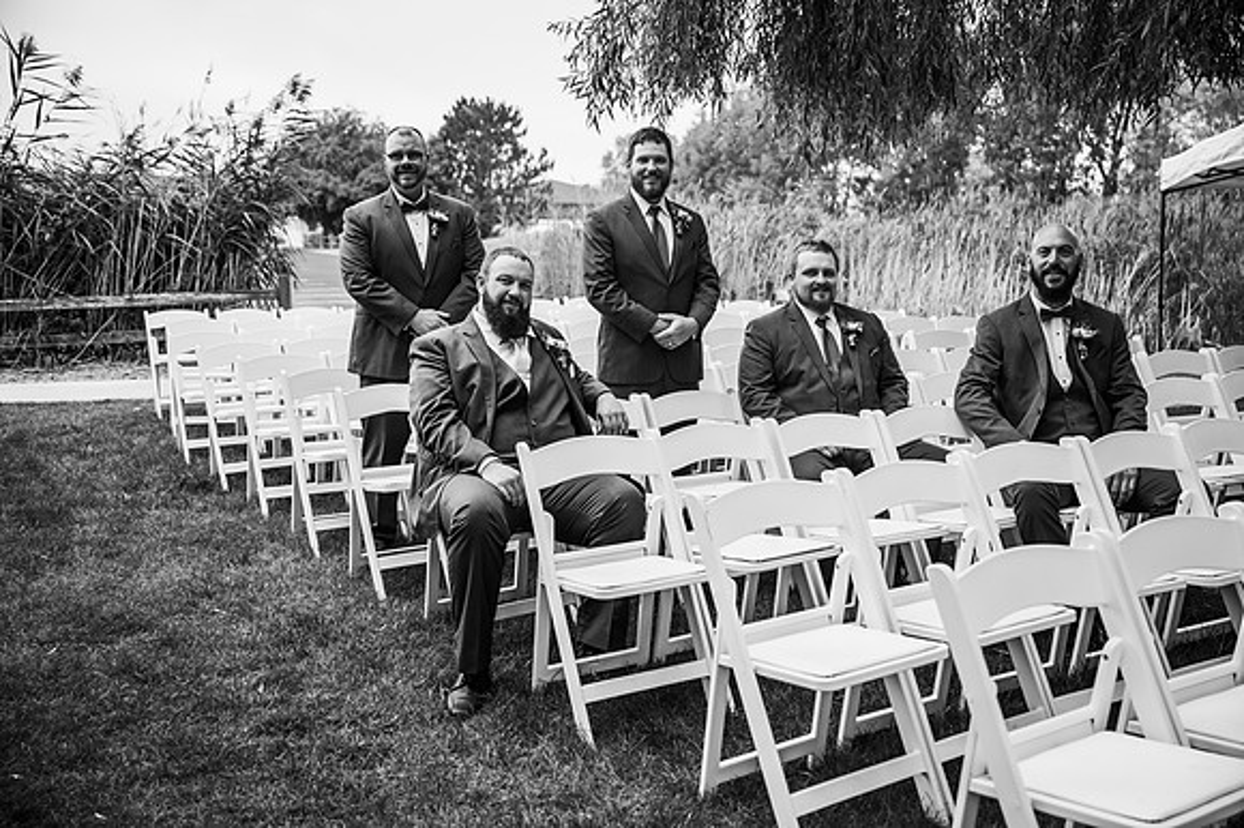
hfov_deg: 54.5
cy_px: 414
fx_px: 1209
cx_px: 622
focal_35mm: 35
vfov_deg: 37.8
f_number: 2.8
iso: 320
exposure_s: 1/1000
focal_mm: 35
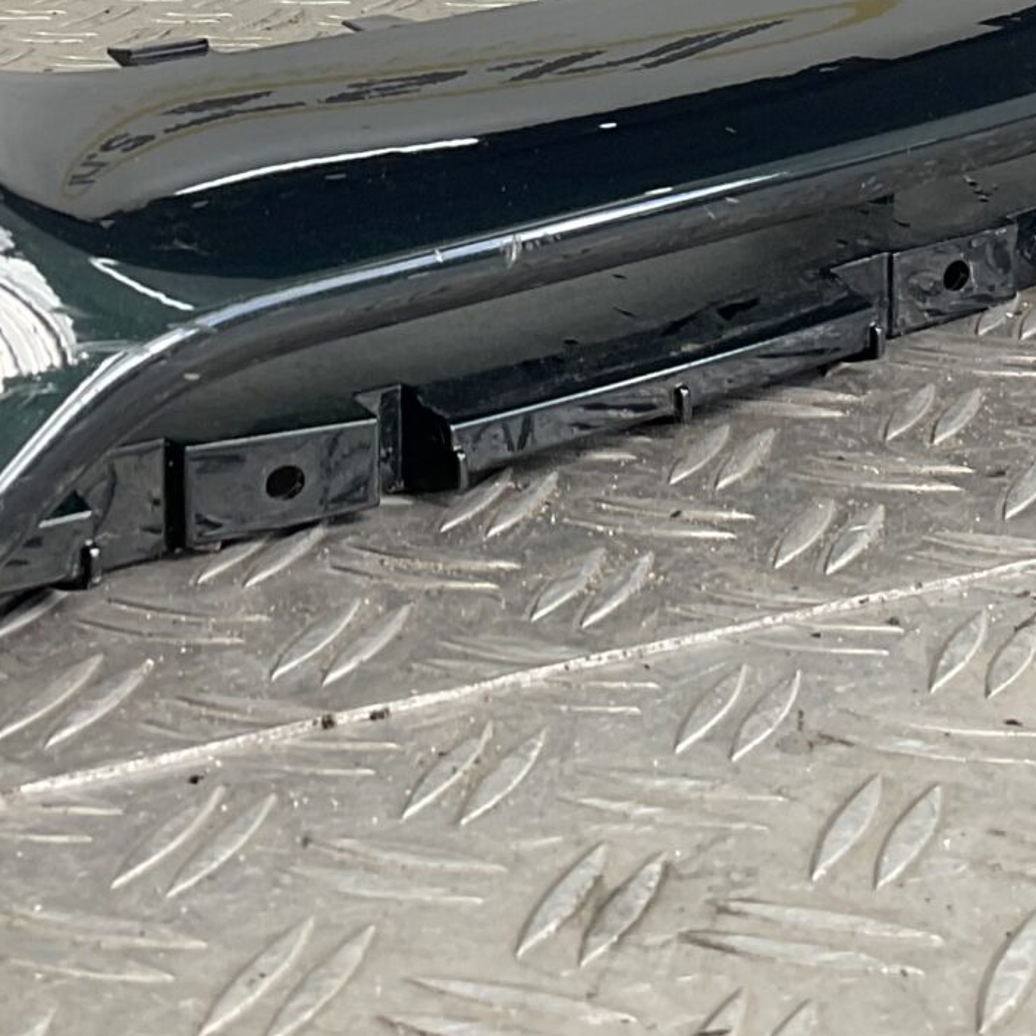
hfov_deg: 18.7
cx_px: 490
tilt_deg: -9.8
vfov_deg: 17.8
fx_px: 3149
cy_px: -205
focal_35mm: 93
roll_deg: +2.7
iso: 20
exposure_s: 1/100
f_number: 1.8
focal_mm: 3
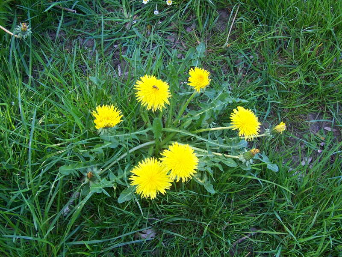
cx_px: 171
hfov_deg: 54.0
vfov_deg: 41.8
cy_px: 128
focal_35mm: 34
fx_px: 336
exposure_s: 1/60
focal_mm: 5.6
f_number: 2.7
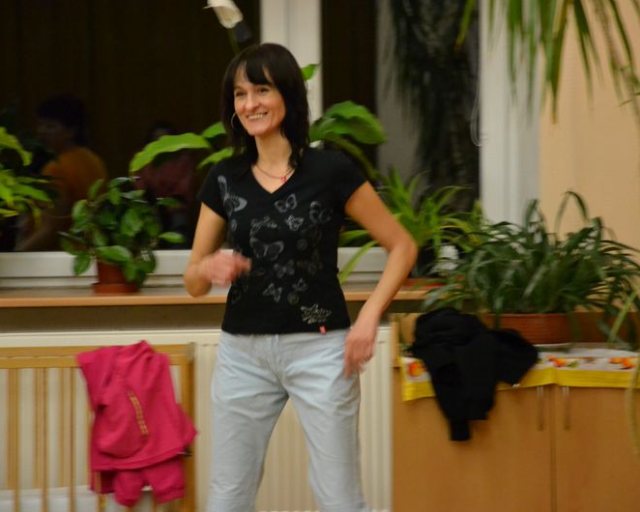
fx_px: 3383
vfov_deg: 8.7
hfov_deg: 10.8
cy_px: 257
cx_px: 326
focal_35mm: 179
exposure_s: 1/50
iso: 3200
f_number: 5.6
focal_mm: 105
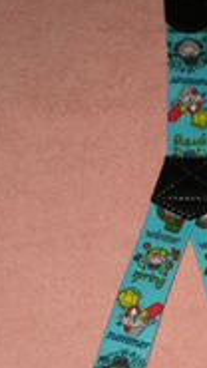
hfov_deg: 11.9
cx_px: 197
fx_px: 986
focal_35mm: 101
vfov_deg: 20.7
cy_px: 342
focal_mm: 6.3
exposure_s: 1/60
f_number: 3.1
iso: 64
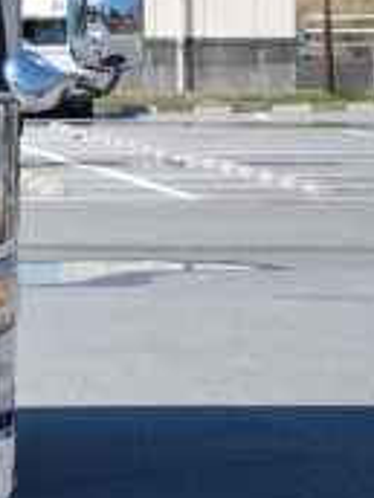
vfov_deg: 6.7
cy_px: 46
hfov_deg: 5.0
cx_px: -307
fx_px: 4247
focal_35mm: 295
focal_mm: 55
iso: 160
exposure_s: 1/500
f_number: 5.6
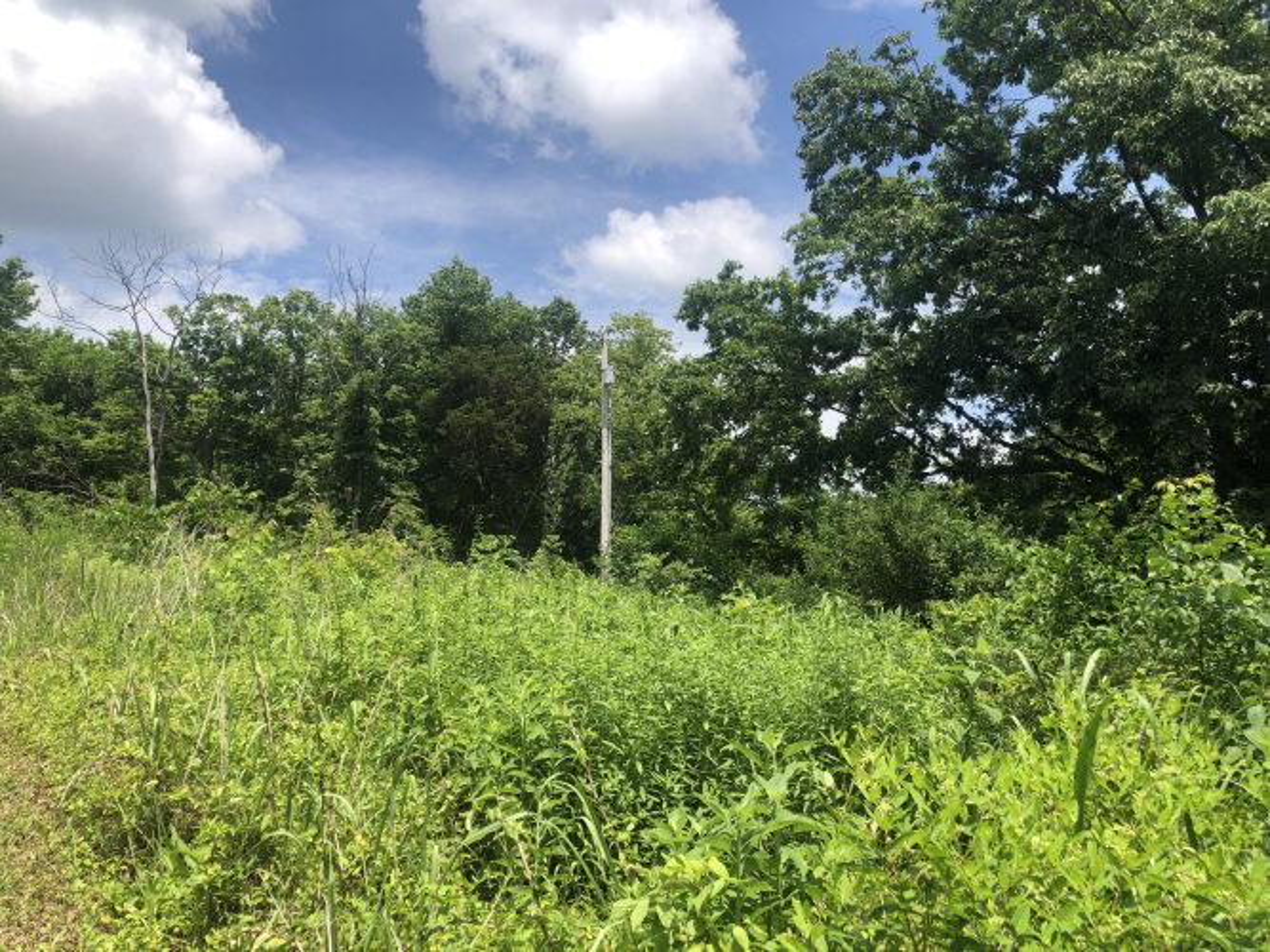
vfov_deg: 49.7
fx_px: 1027
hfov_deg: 63.5
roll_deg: +1.0
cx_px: 635
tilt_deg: +7.2
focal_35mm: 28
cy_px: 476
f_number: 1.8
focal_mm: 3.99
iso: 20
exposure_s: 1/1736
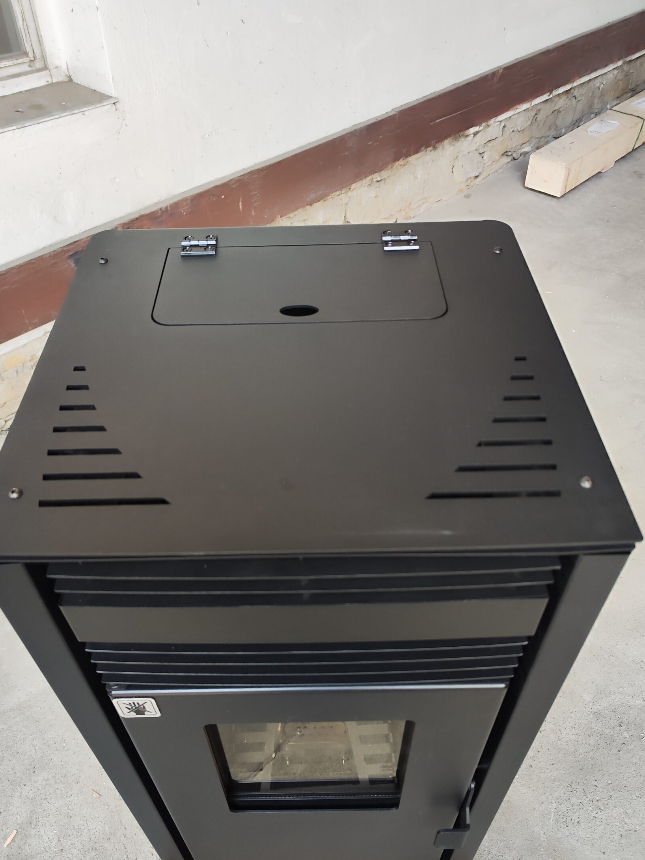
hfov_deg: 51.3
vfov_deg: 65.3
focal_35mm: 27
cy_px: 459
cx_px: 294
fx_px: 671
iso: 1524
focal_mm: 7.01
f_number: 1.69
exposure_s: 1/400
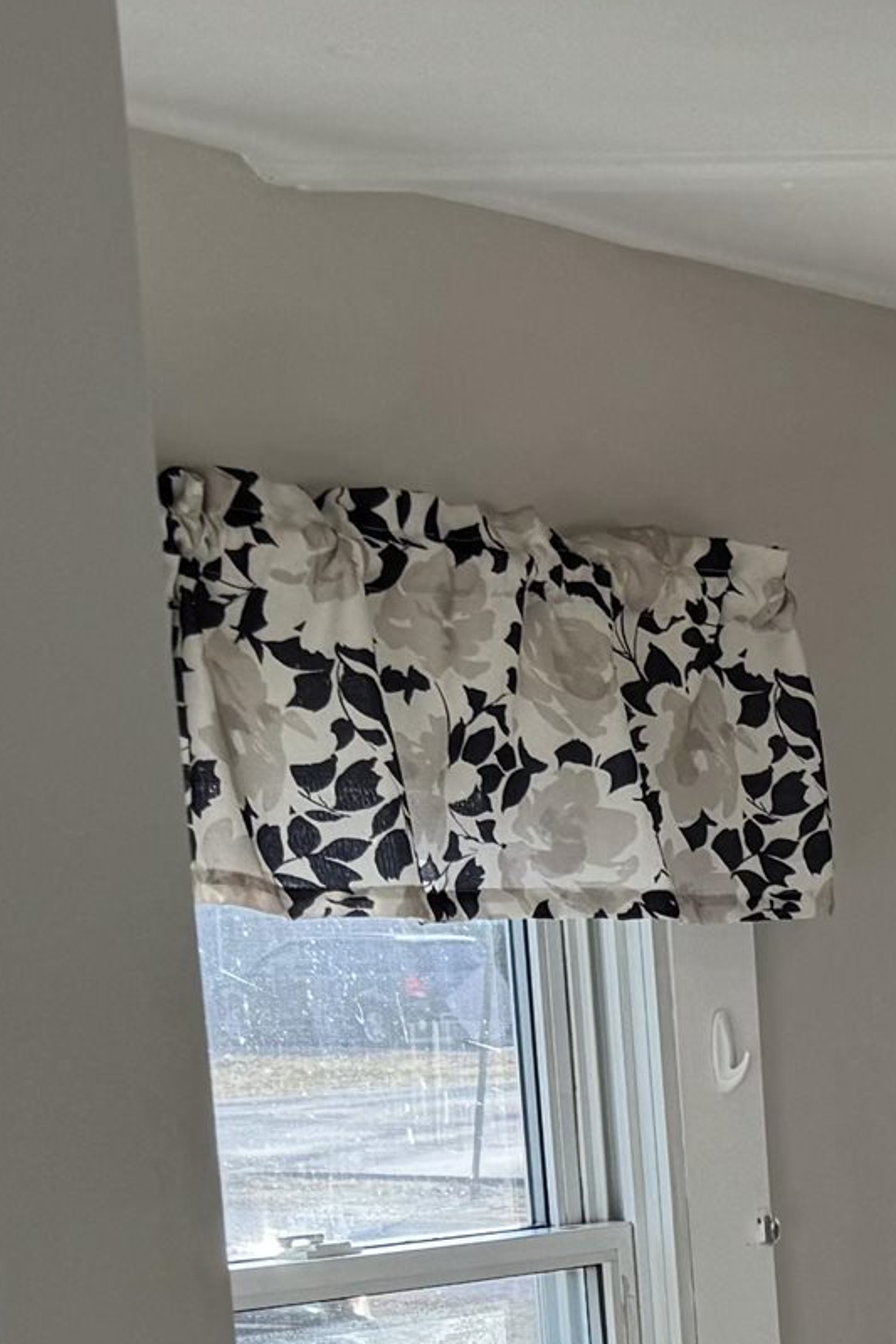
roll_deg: +0.0
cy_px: 1571
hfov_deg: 11.4
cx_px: 2248
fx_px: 3582
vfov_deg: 20.0
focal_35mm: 96
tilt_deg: -10.0
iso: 80
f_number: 1.78
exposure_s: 1/358
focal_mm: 6.76
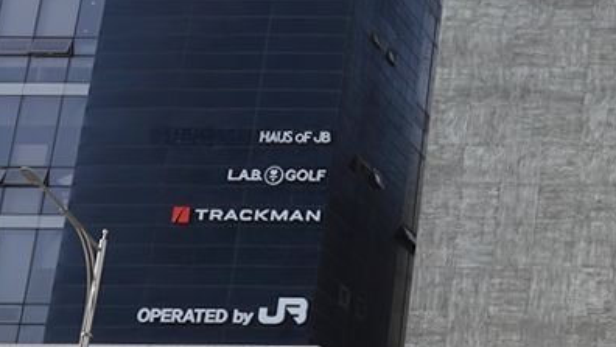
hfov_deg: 15.4
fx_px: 2075
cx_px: 957
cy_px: -170
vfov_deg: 9.3
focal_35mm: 127
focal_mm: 24
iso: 100
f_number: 10
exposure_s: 1/100
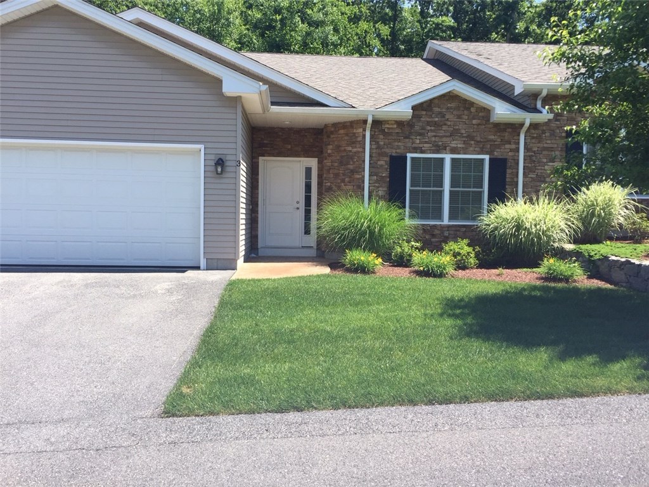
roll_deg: -1.4
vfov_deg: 48.2
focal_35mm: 29
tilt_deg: -2.0
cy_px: 244
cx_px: 324
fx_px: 544
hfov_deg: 61.7
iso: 32
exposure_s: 1/791
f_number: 2.2
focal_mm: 4.15
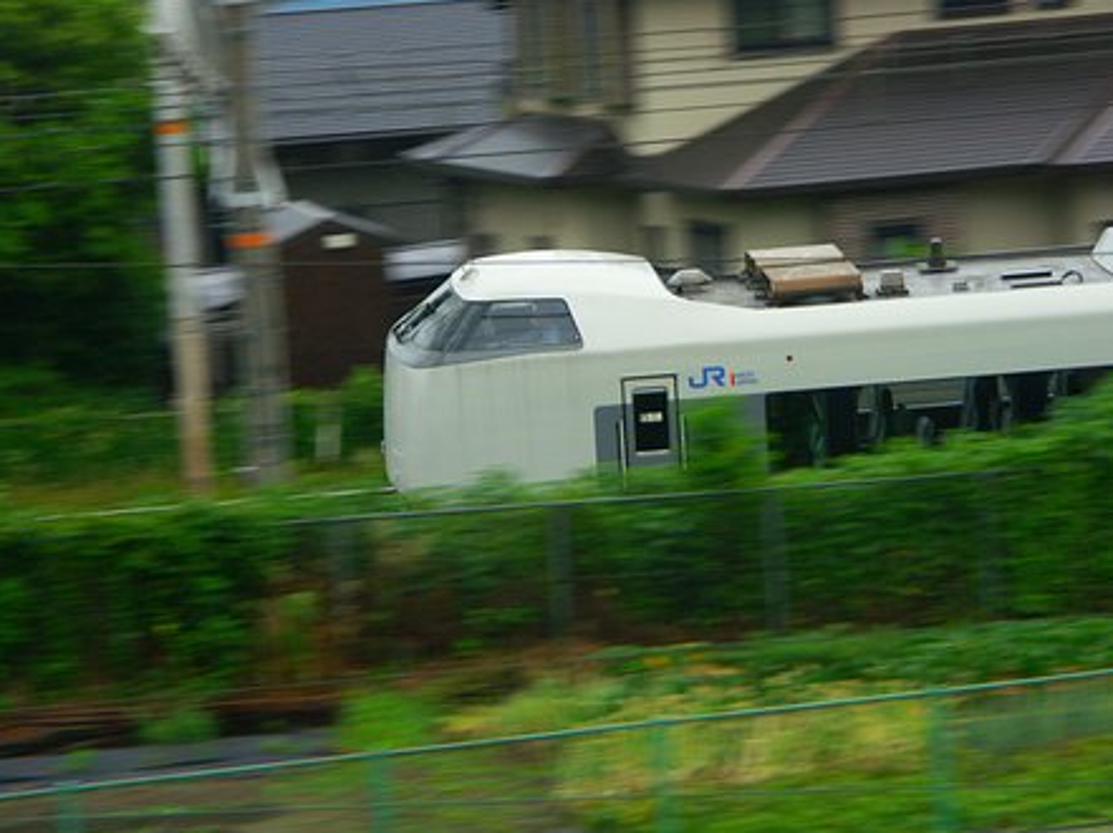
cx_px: 543
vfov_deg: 8.6
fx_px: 5526
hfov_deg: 11.5
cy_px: 396
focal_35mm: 172
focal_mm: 37.85
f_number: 3.2
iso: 100
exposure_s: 1/100
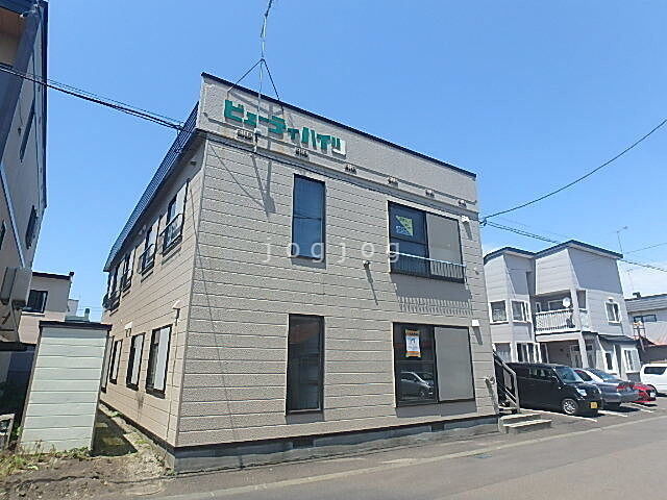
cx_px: 334
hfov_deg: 79.0
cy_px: 250
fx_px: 405
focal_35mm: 21
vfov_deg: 63.4
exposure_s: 1/400
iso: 125
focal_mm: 3.7
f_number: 6
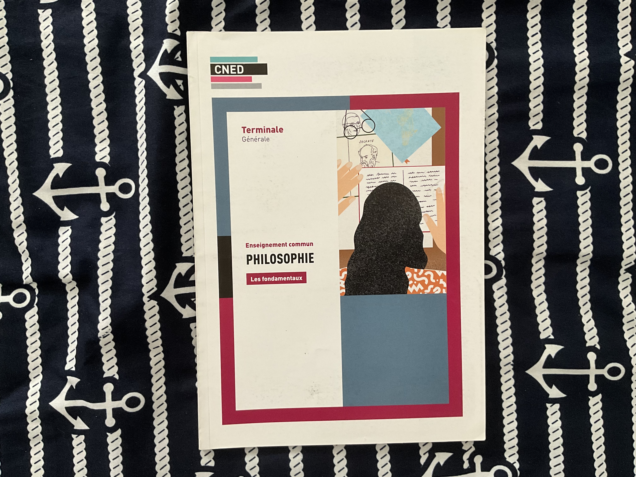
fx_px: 533
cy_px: 238
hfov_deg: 61.7
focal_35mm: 29
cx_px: 318
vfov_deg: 48.2
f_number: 1.8
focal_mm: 3
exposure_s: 1/60
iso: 200
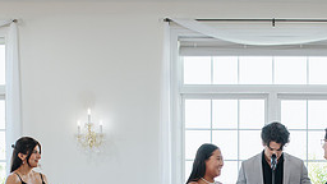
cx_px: 272
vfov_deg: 12.4
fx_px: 815
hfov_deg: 22.3
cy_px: 258
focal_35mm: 94
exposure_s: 1/200
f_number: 3.5
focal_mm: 35
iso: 450
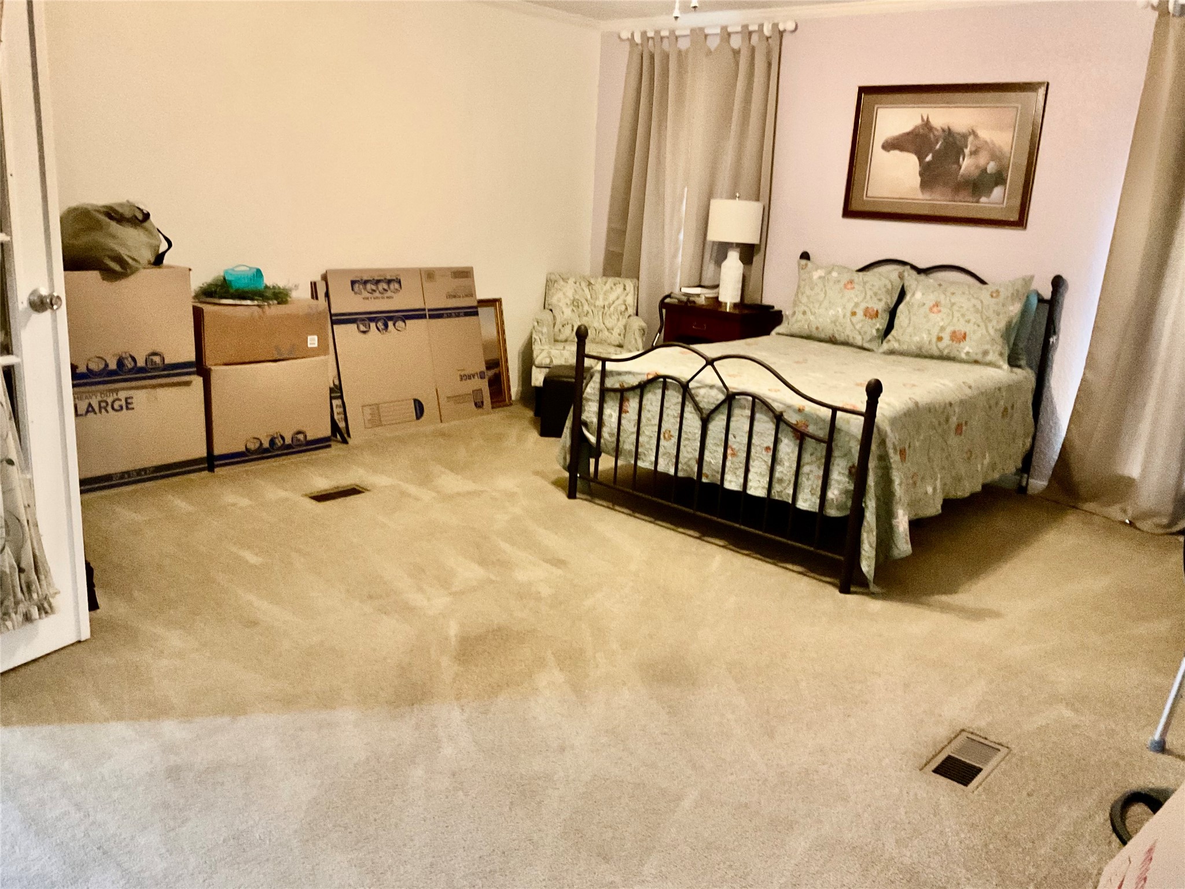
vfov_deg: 48.2
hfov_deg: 61.7
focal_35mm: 29
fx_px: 993
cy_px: 444
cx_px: 592
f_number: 1.8
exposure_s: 1/24
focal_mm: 3
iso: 500
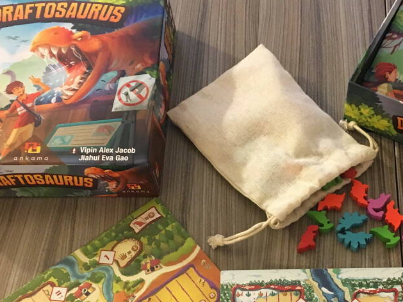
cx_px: 269
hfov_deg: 32.4
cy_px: 234
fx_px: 687
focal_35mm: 59
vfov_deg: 24.5
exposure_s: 1/17
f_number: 2.2
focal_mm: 4.15
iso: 200
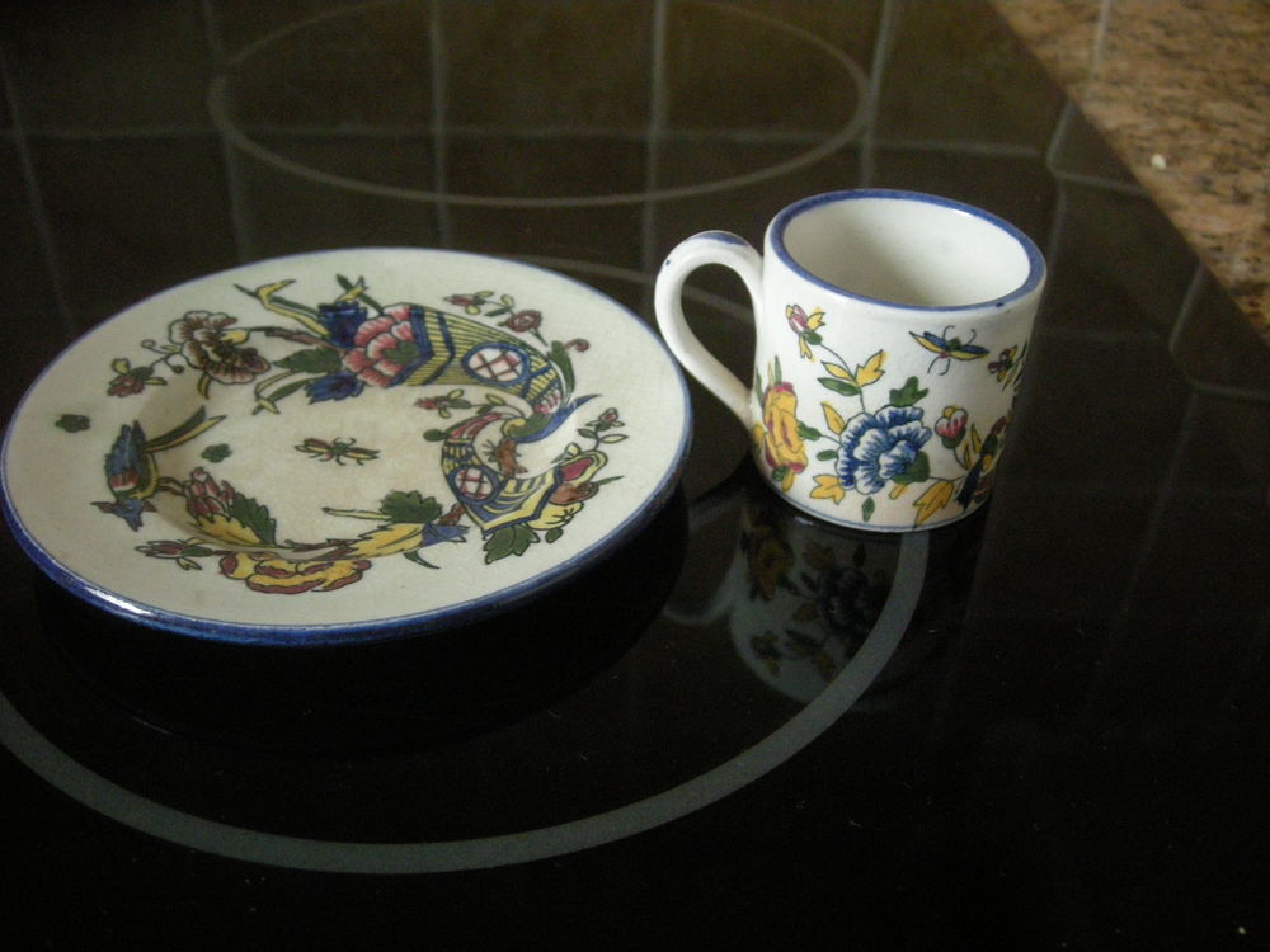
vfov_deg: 40.7
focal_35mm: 35
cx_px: 635
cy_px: 476
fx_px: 1284
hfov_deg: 52.6
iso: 400
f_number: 2.8
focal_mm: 5.7
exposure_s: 1/46.1
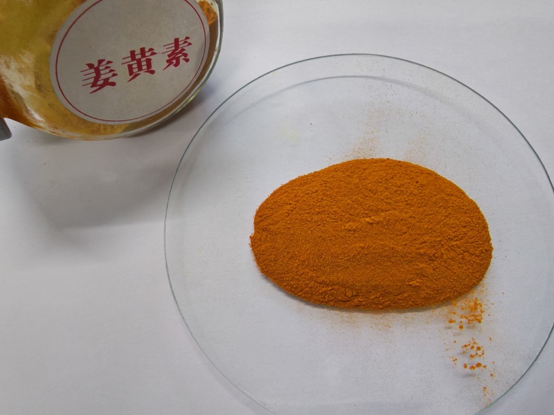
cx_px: 277
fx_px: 384
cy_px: 208
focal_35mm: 24
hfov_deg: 71.6
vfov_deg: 56.8
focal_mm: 1.96
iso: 400
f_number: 2.2
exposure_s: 1/50
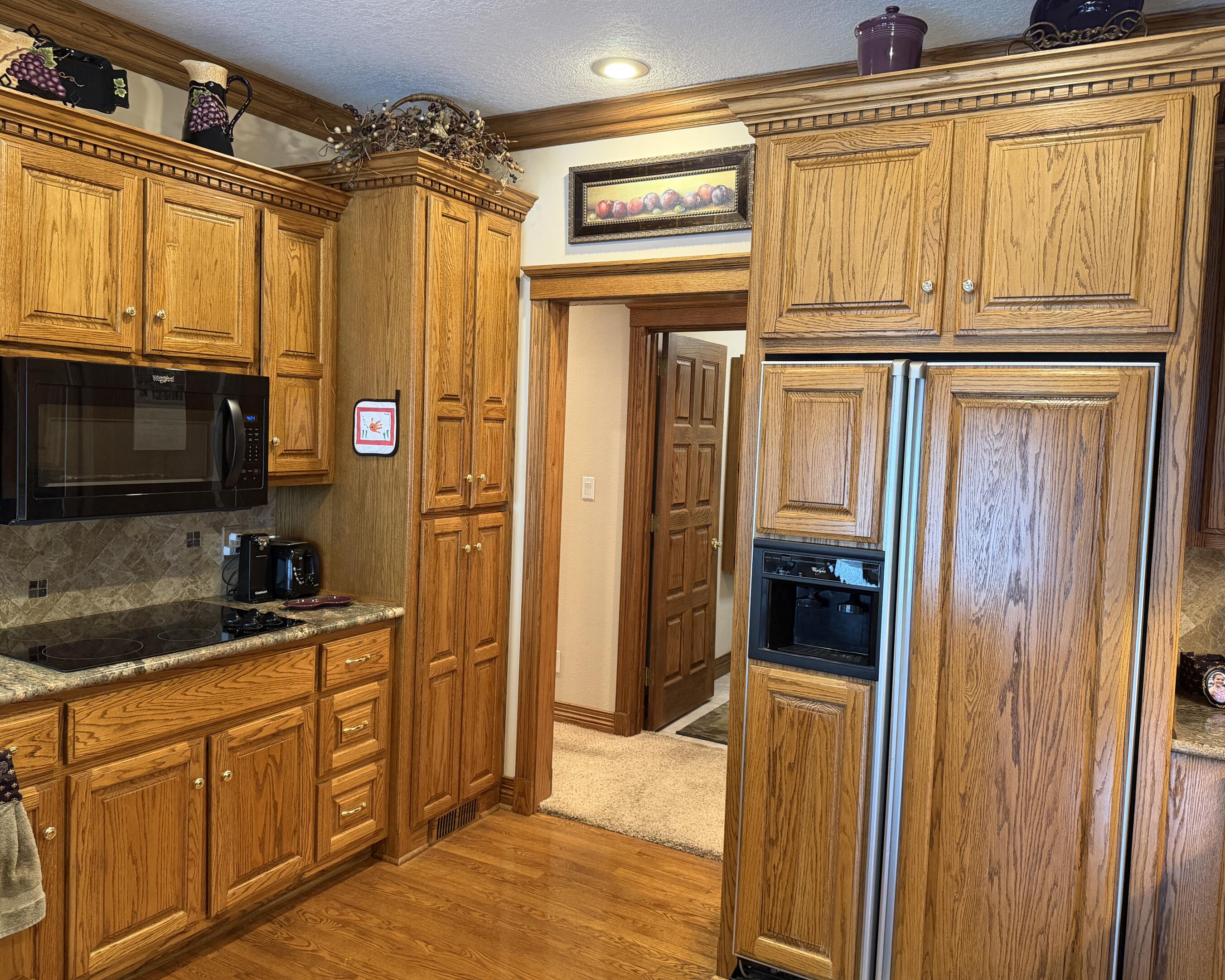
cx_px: 614
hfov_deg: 66.0
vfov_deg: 54.9
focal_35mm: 26
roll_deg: -1.6
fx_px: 943
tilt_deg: -3.2
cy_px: 478
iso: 400
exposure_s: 1/60
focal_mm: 6.76
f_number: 1.78
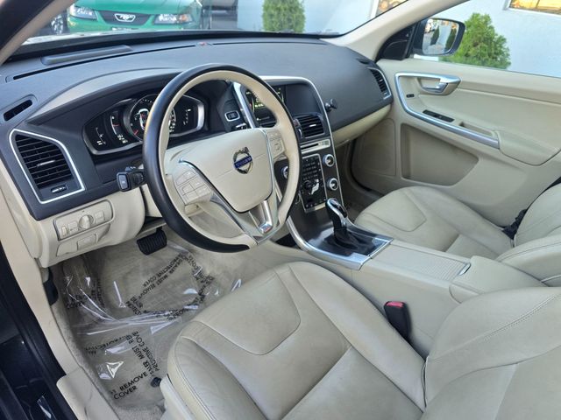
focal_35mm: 23
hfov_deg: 73.9
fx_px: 373
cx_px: 280
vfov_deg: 58.9
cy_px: 210
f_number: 1.7
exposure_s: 1/180
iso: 125
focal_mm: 6.3
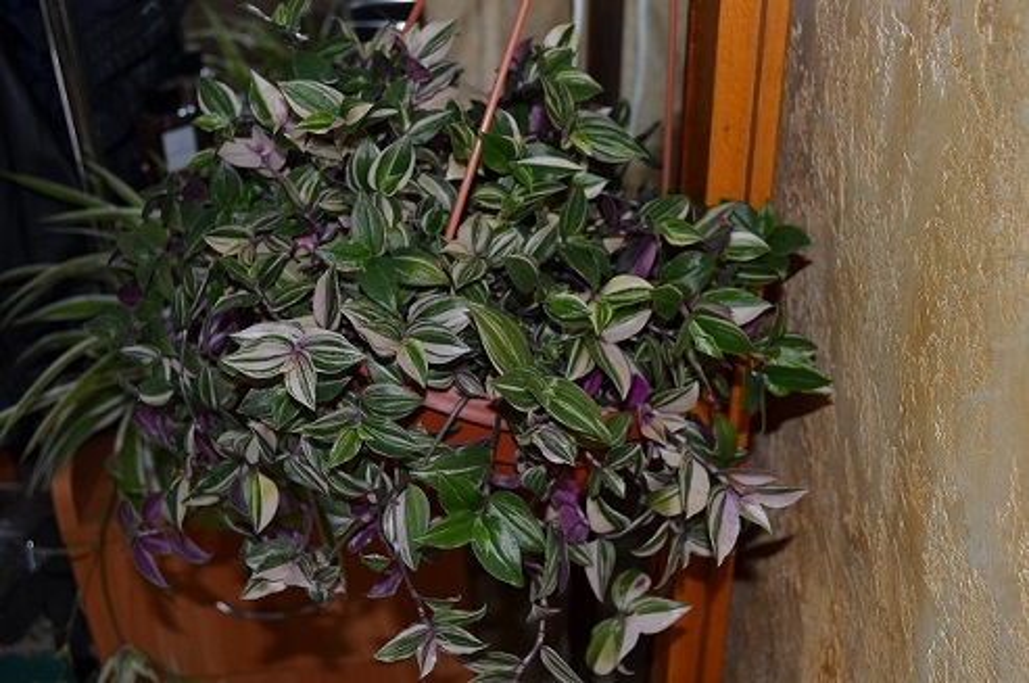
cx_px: 514
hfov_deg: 46.5
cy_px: 342
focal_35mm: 42
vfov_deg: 31.8
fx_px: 1199
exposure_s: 1/30
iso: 200
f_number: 5.6
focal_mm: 28
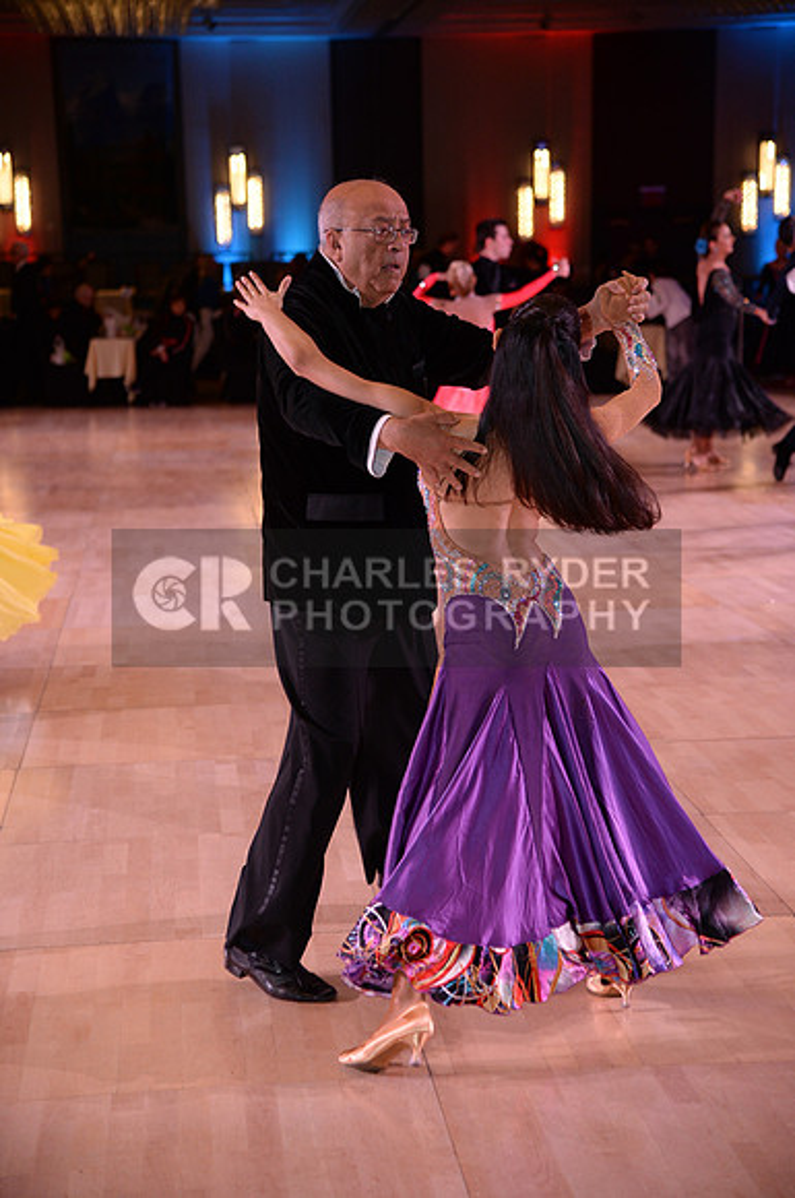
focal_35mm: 78
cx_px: 398
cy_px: 599
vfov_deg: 26.0
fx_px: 2591
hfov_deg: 17.4
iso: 1600
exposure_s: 1/250
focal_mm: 78
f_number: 4
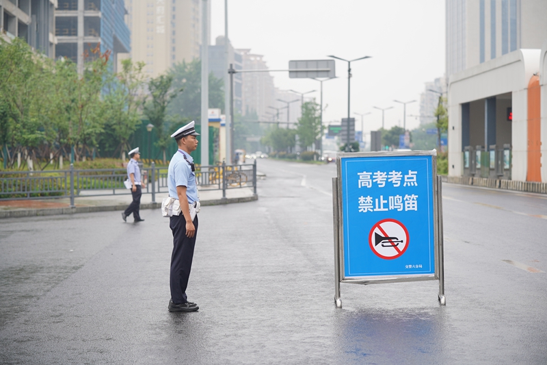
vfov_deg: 16.3
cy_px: 182
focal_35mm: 84
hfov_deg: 24.2
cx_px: 274
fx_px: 1276
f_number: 2.8
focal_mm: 84
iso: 125
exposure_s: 1/200
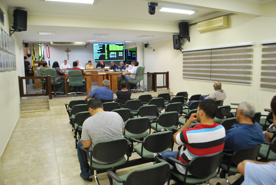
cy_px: 92
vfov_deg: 48.1
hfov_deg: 67.3
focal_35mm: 27
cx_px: 138
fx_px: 207
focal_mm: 18
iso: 800
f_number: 3.5
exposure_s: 1/50
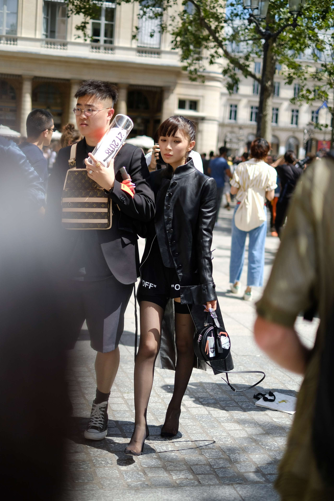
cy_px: 250
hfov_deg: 25.5
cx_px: 167
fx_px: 738
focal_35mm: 53
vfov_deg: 37.5
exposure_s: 1/8000
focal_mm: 35
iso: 200
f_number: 1.4
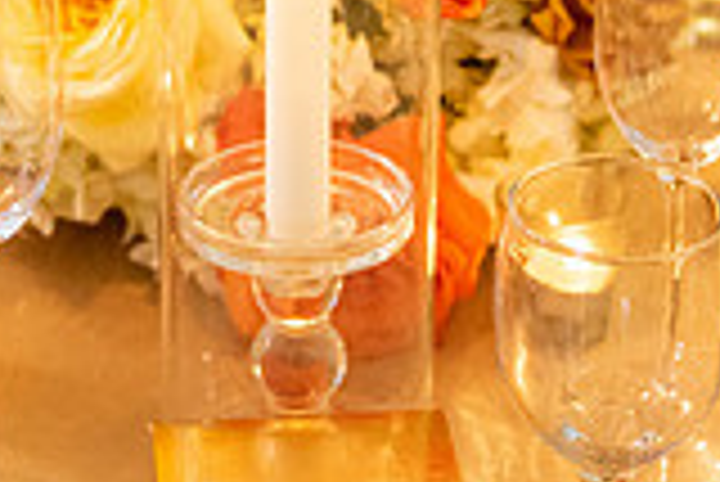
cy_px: -119
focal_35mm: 145
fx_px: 2903
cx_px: 284
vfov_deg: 9.3
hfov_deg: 14.1
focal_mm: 40
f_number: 2.8
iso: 1600
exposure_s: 1/80
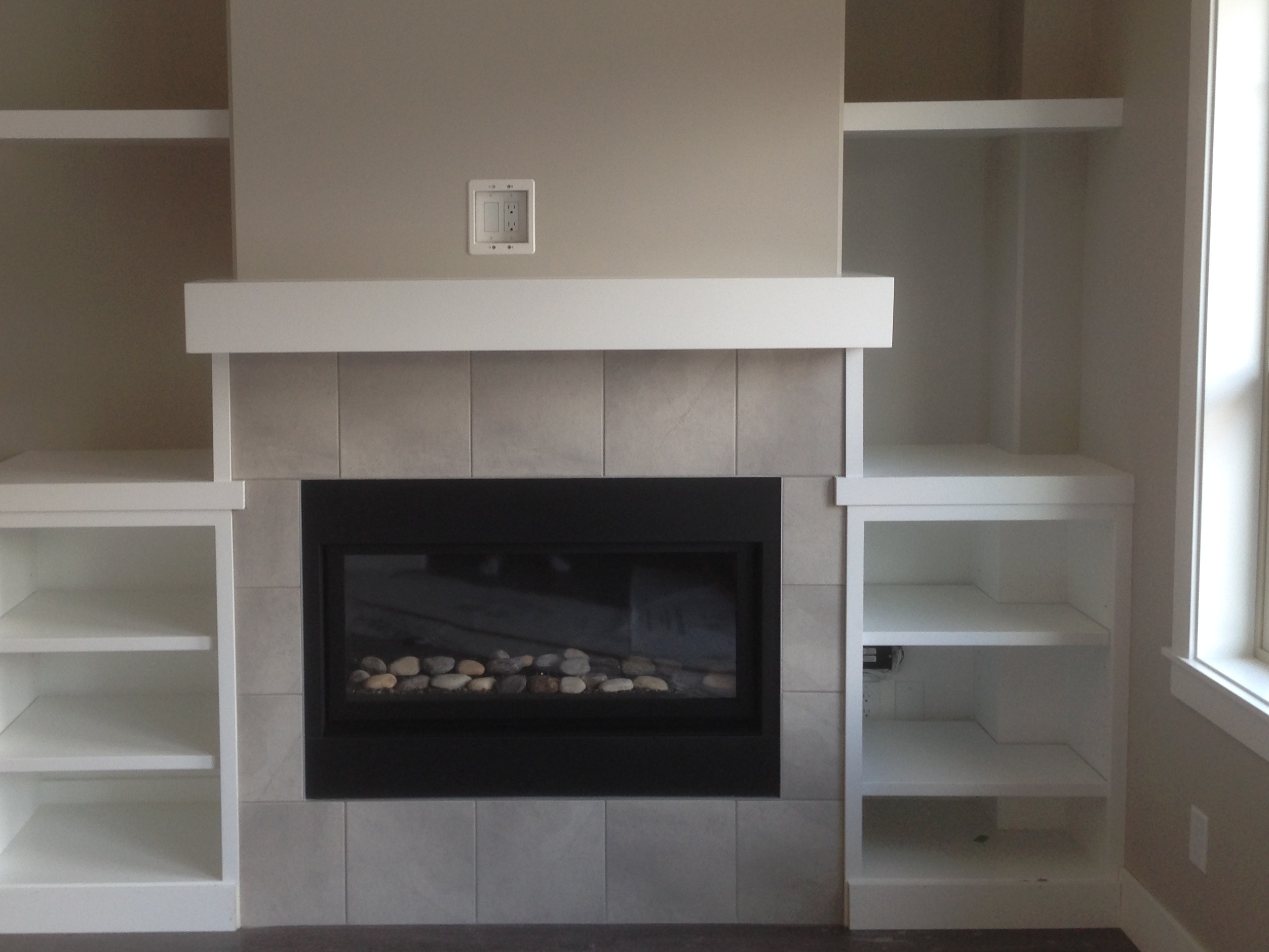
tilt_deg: -4.6
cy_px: 348
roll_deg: +0.3
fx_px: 1576
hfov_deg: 43.6
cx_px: 507
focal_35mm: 43
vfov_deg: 33.4
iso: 50
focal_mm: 4.12
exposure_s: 1/24
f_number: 2.4
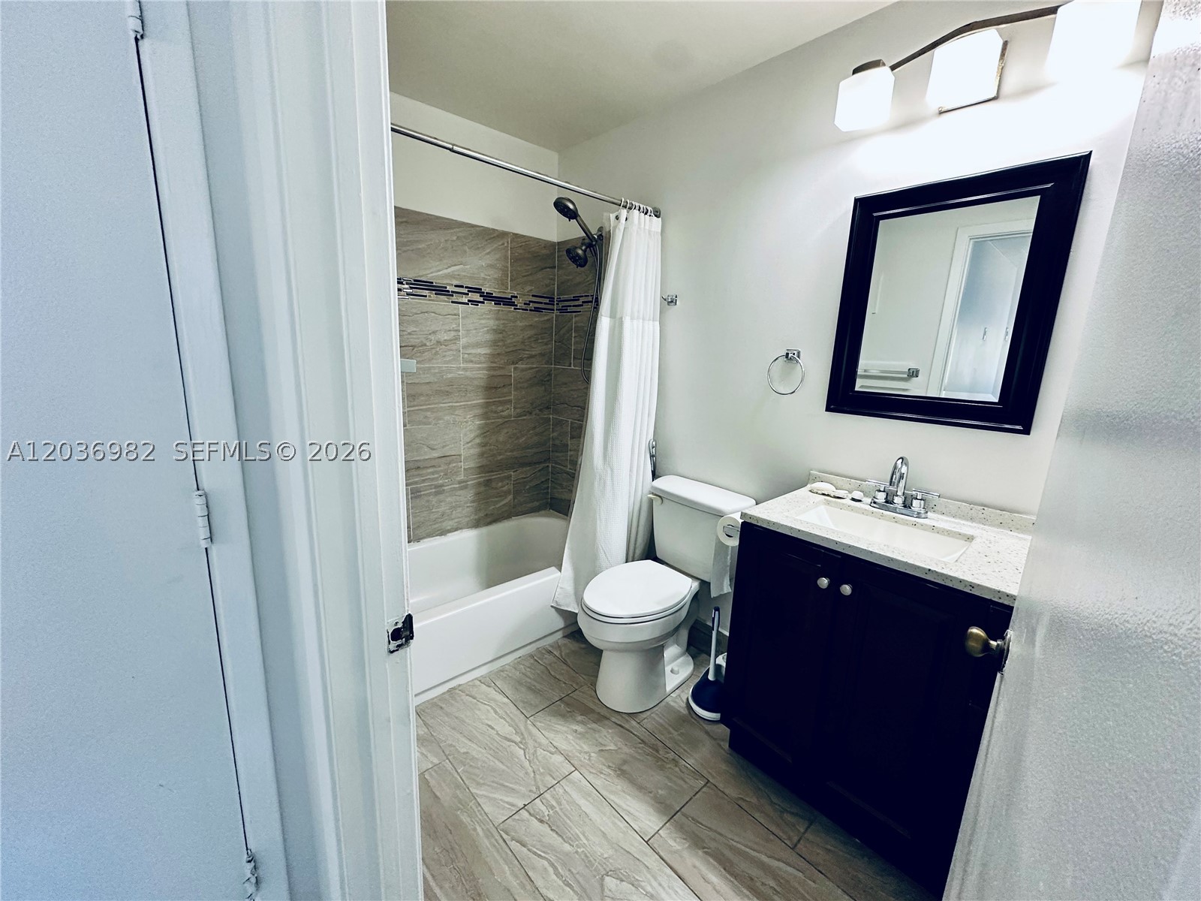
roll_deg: -2.1
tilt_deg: -11.9
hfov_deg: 102.1
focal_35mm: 14
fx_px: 486
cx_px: 600
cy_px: 450
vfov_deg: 85.7
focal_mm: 2.22
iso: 250
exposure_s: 1/120
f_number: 2.2
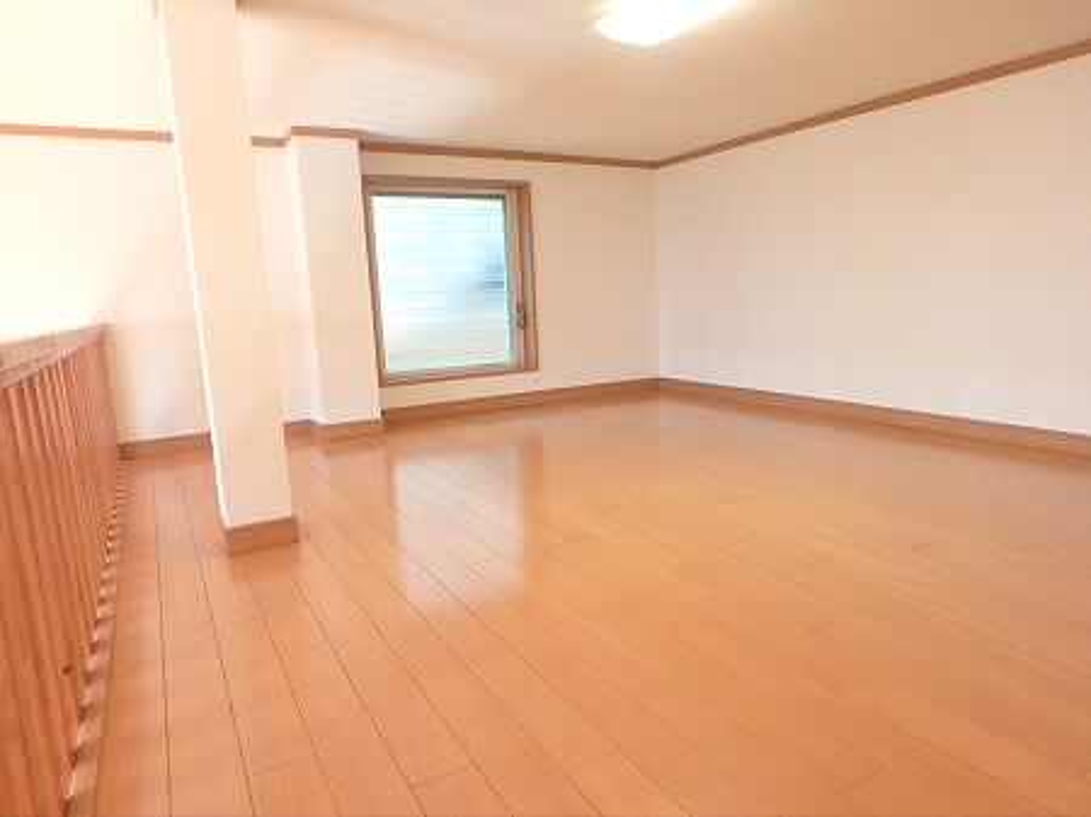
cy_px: 408
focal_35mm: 21
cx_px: 546
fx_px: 662
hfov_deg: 79.0
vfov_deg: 63.4
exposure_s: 1/100
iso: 800
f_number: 3.5
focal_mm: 3.7
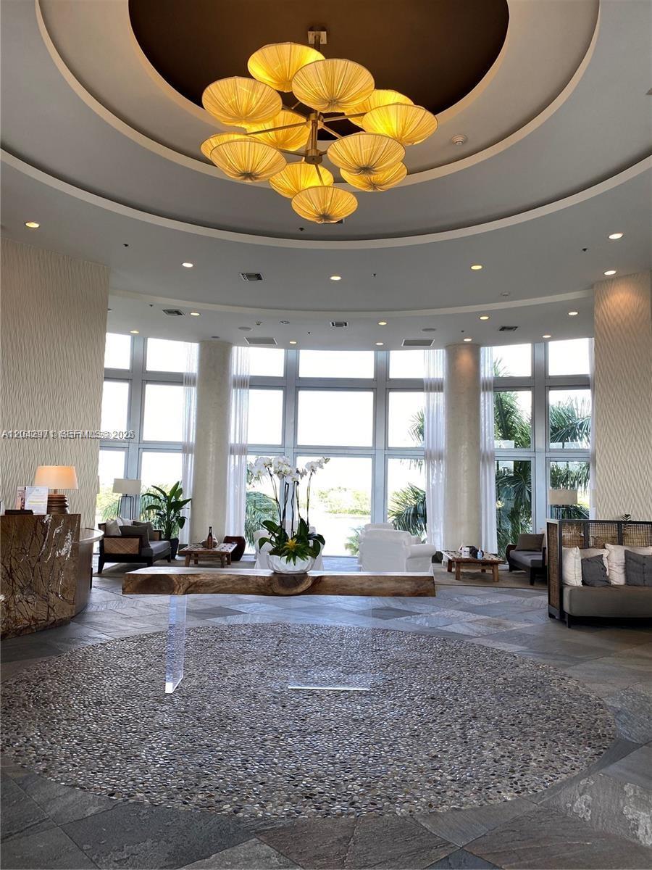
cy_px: 435
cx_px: 326
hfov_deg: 53.1
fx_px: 653
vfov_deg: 67.3
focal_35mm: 26
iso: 32
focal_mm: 4.25
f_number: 1.8
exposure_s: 1/120
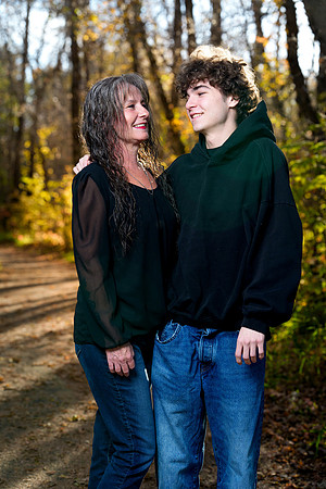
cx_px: 163
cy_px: 244
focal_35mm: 75
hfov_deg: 18.2
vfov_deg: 27.0
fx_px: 1019
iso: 400
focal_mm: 75
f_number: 4
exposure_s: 1/160
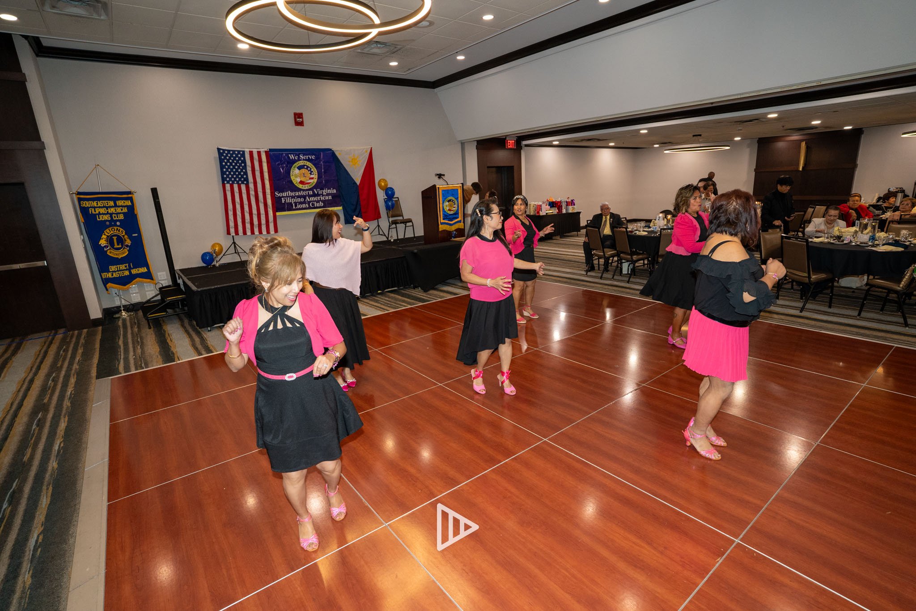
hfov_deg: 93.3
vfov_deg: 70.4
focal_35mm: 17
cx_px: 458
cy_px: 306
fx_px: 432
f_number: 3.2
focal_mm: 17
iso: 1600
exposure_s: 1/125
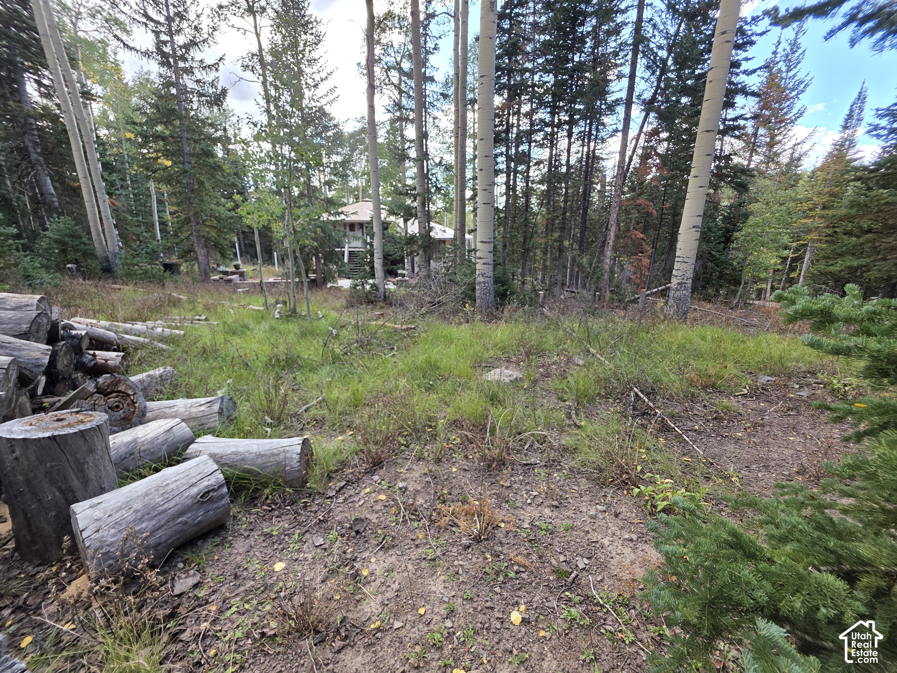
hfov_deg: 106.2
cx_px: 448
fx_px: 337
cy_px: 336
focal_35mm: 13
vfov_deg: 89.9
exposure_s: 1/120
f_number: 1.9
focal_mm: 2.2
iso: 32
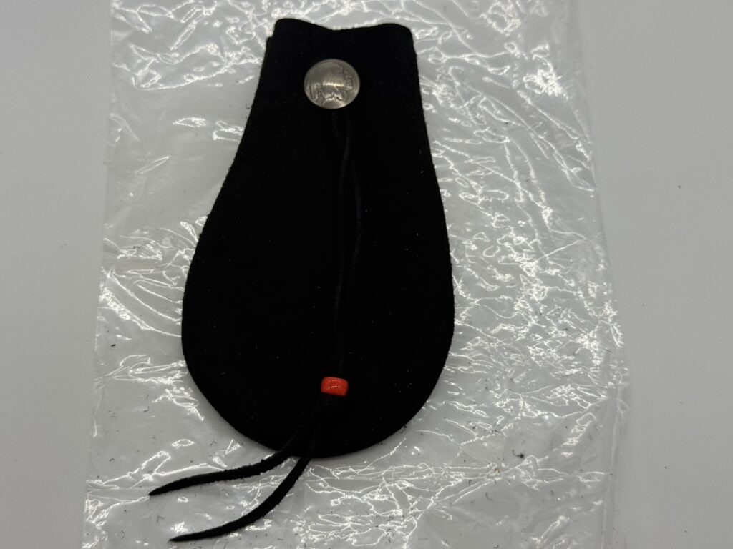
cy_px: 274
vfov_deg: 30.3
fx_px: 1016
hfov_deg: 39.7
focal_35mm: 48
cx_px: 366
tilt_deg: -67.3
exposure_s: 1/570
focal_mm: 6.76
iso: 64
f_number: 1.78
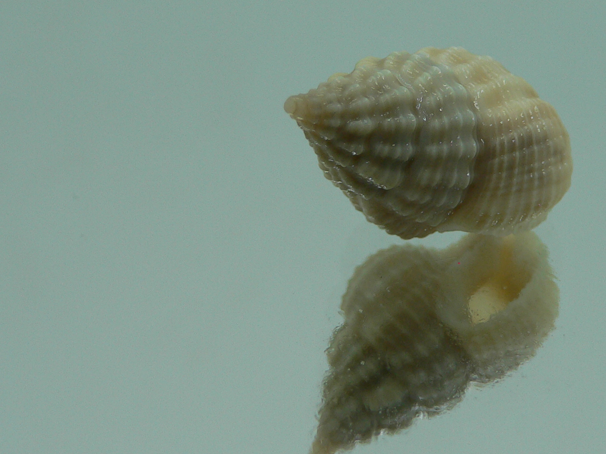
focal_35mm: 55
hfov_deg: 34.6
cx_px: 406
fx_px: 963
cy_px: 193
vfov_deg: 26.5
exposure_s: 1/60
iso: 80
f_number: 2.8
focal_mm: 4.6
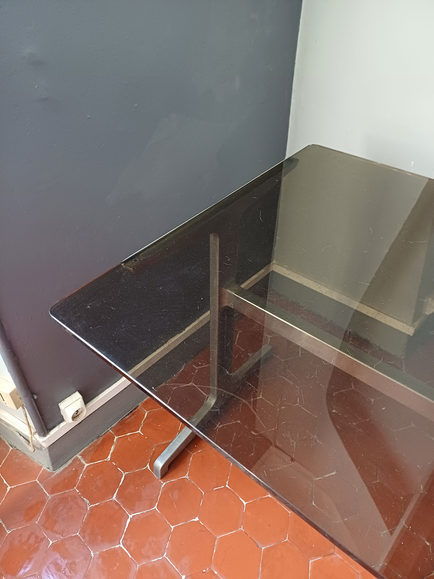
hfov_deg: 54.9
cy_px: 290
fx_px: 418
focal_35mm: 25
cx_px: 217
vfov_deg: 69.4
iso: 500
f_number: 1.8
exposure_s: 1/25
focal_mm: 4.65
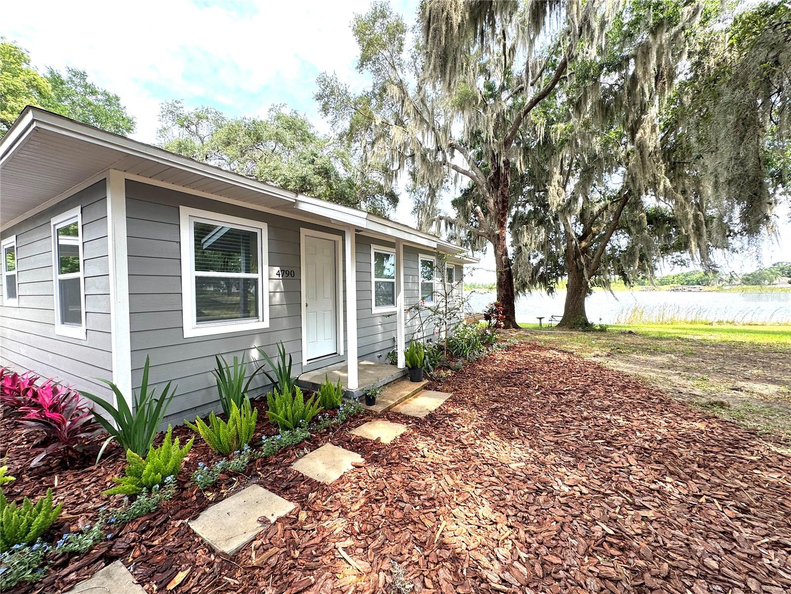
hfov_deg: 102.1
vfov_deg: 85.7
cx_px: 396
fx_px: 320
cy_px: 297
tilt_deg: -1.6
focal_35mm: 14
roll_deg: +0.8
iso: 40
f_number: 2.2
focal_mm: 2.22
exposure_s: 1/255
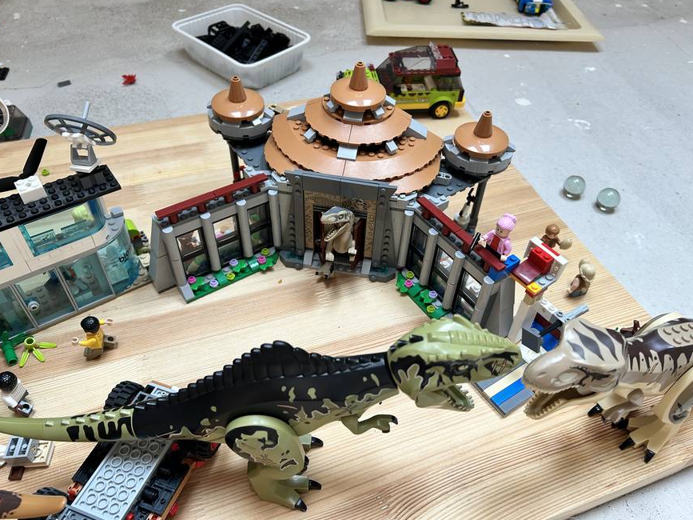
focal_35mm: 27
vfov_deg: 51.3
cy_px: 252
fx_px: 540
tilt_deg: -45.4
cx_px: 352
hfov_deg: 65.3
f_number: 1.5
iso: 64
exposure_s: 1/121
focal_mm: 5.7
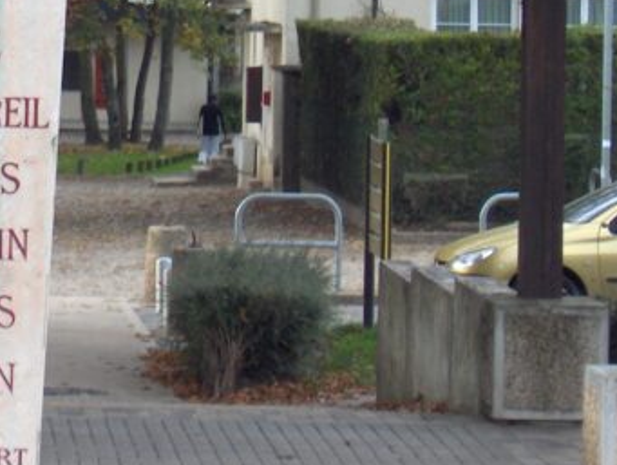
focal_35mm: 258
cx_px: -101
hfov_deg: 7.6
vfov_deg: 5.7
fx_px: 4607
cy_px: -162
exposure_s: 1/124
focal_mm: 17.5
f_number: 3.9
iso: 143
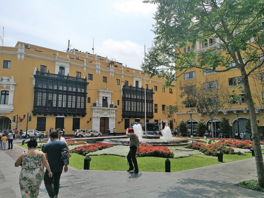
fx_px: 206
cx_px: 132
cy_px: 99
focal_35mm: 27
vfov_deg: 51.4
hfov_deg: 65.3
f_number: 2.2
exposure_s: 1/2217
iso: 50
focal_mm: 4.5
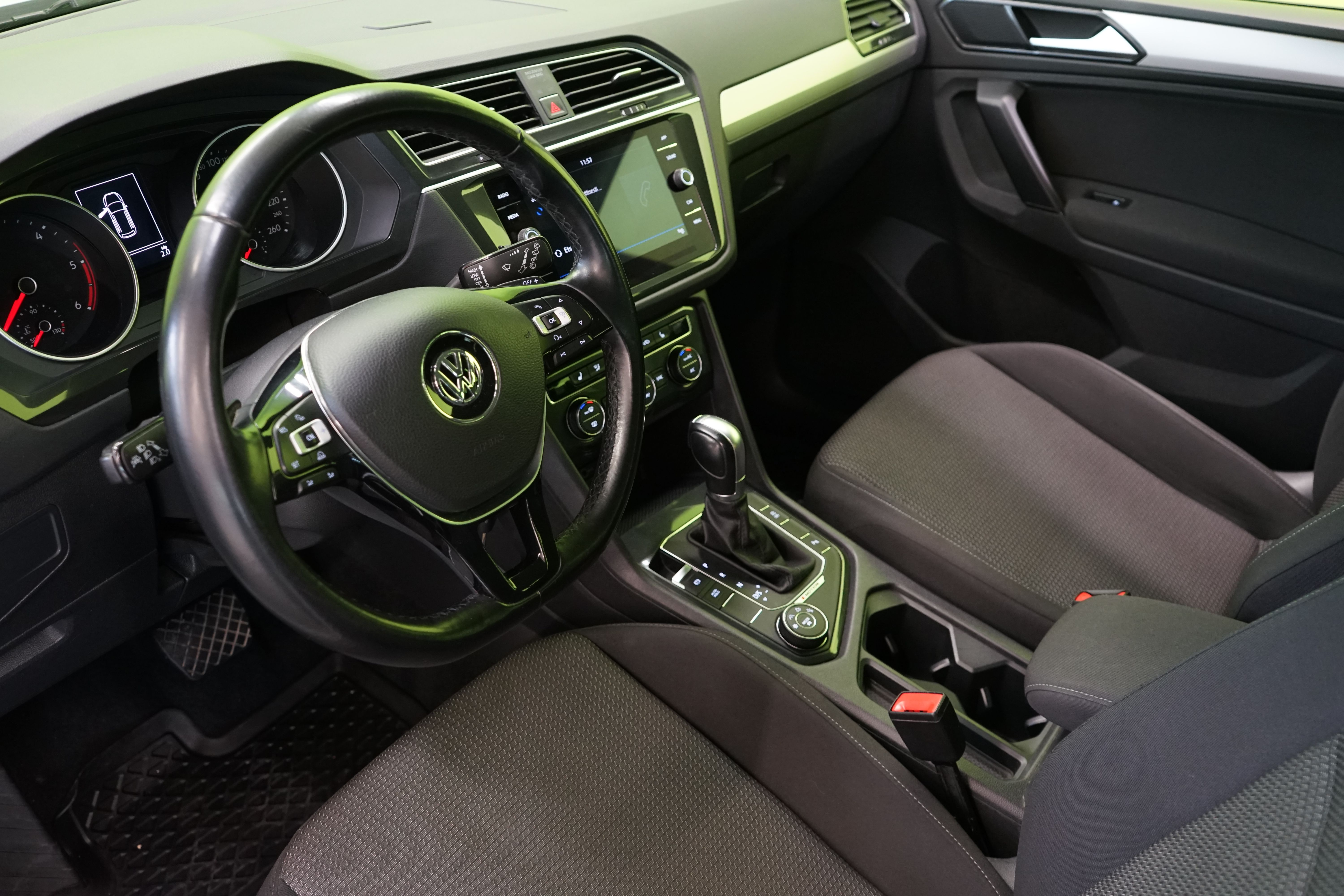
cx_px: 672
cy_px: 448
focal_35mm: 31
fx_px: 1157
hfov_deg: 60.3
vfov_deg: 42.3
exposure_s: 1/20
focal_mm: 31
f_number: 5
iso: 2000
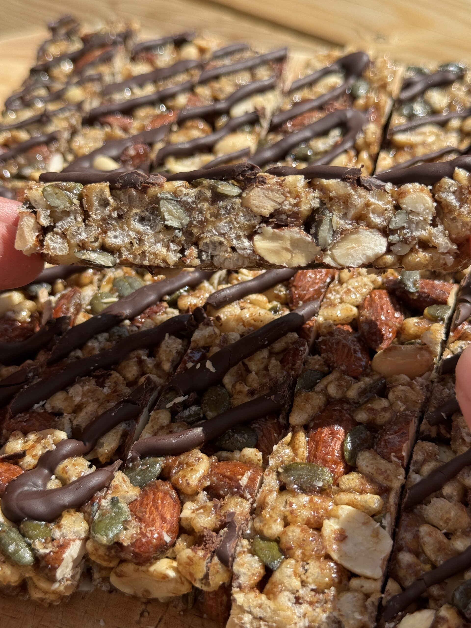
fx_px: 871
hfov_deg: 30.3
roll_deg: +0.3
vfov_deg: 39.7
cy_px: 314
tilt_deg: -44.0
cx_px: 236
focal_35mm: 48
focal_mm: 6.76
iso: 64
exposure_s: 1/3817
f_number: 1.78
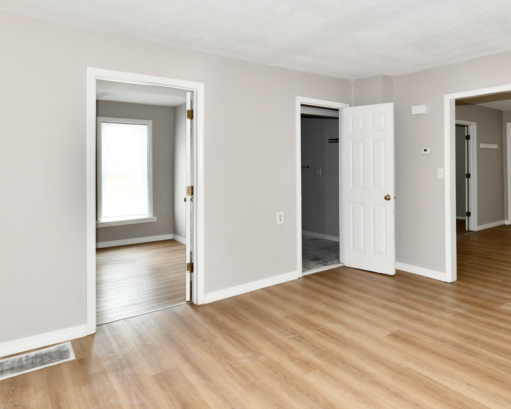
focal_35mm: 23
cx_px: 335
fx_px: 348
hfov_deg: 70.8
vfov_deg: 60.5
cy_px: 171
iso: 640
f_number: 6.3
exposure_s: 1/60
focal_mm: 14
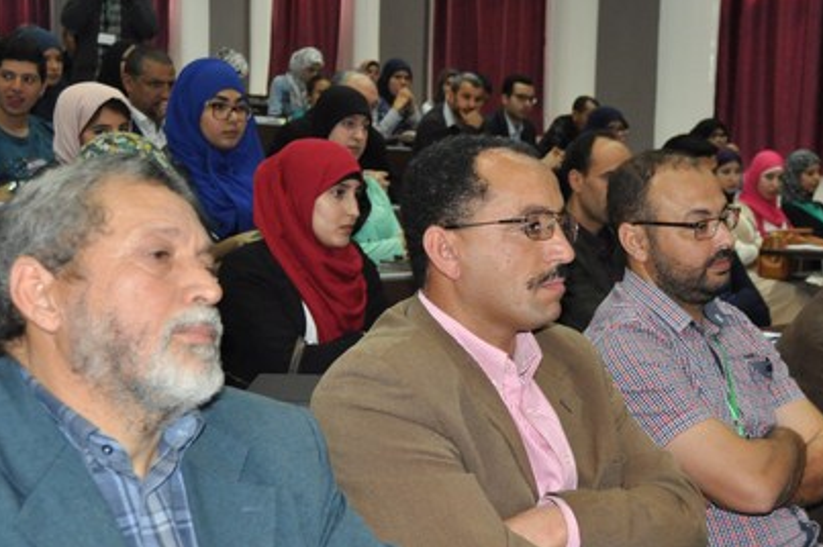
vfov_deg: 24.6
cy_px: 362
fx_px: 1252
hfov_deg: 35.9
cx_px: 576
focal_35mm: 55
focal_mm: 23
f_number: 3.8
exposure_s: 1/60
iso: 800
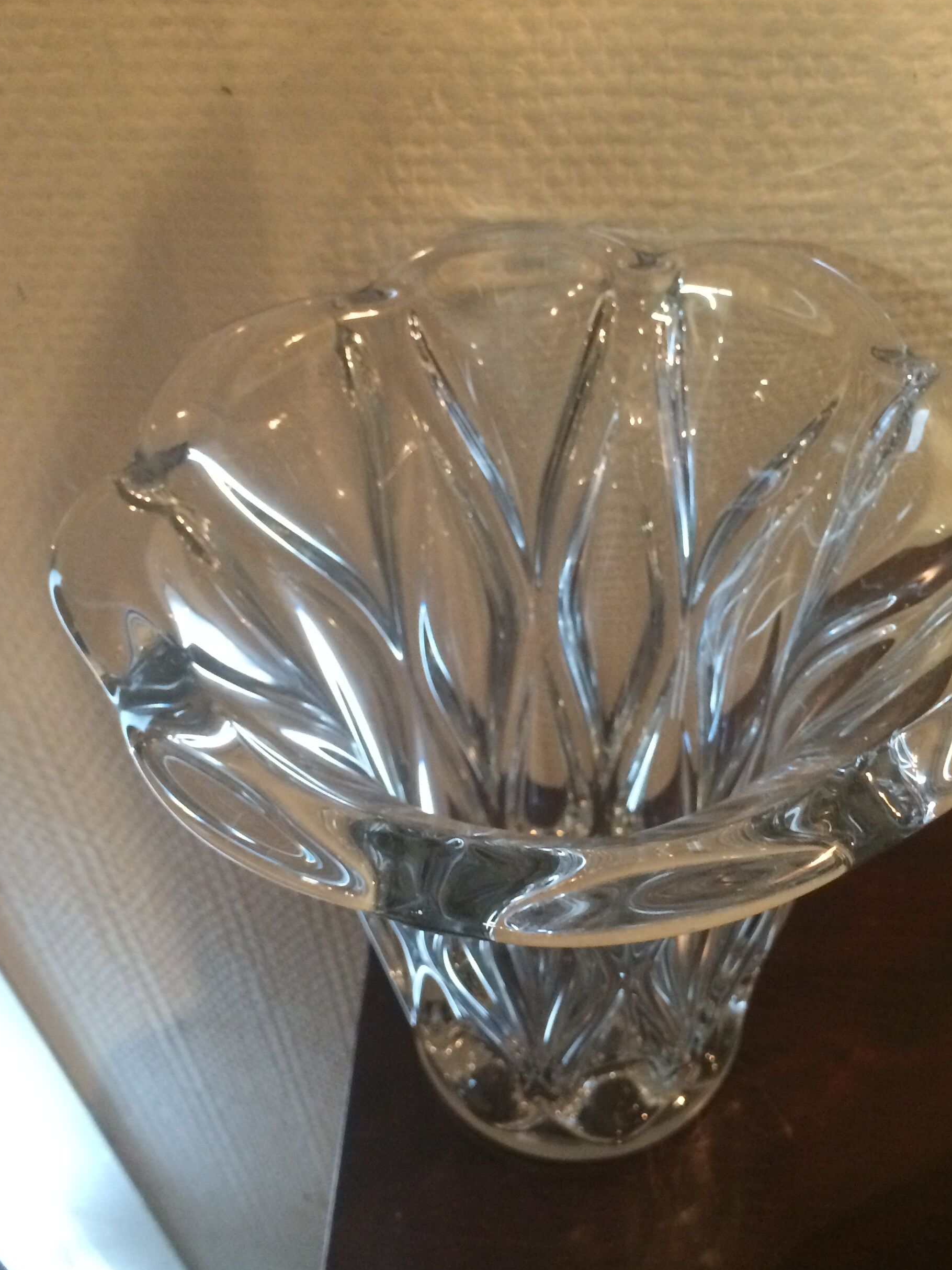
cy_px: 721
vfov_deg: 47.7
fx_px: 1430
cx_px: 573
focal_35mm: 39
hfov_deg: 36.7
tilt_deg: -52.1
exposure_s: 1/17
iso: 400
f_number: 2.2
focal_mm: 4.15
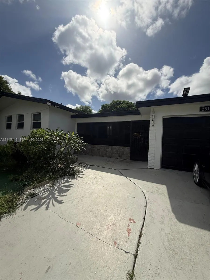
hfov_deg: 85.7
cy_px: 140
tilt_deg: +1.8
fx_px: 113
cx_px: 105
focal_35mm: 14
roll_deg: -4.3
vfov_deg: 102.1
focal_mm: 2.22
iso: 50
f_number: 2.2
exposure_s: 1/6173
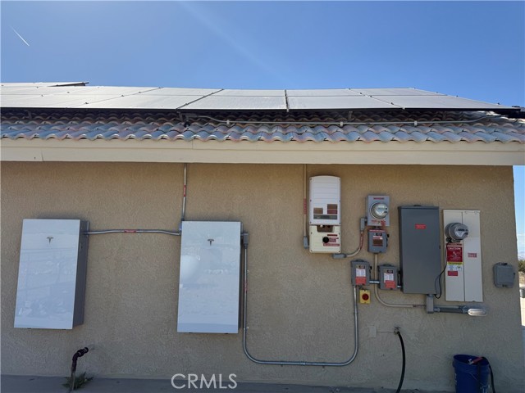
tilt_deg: +7.2
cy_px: 196
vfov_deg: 56.8
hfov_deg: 71.6
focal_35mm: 24
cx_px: 262
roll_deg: -1.2
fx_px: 364
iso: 100
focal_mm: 6.76
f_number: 1.78
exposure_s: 1/6711
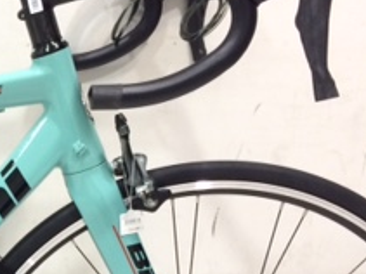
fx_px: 930
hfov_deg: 20.0
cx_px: -137
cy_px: 297
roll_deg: +2.8
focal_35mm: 88
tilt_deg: -24.0
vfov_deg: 16.3
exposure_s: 1/30
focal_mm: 4.15
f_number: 2.2
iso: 125
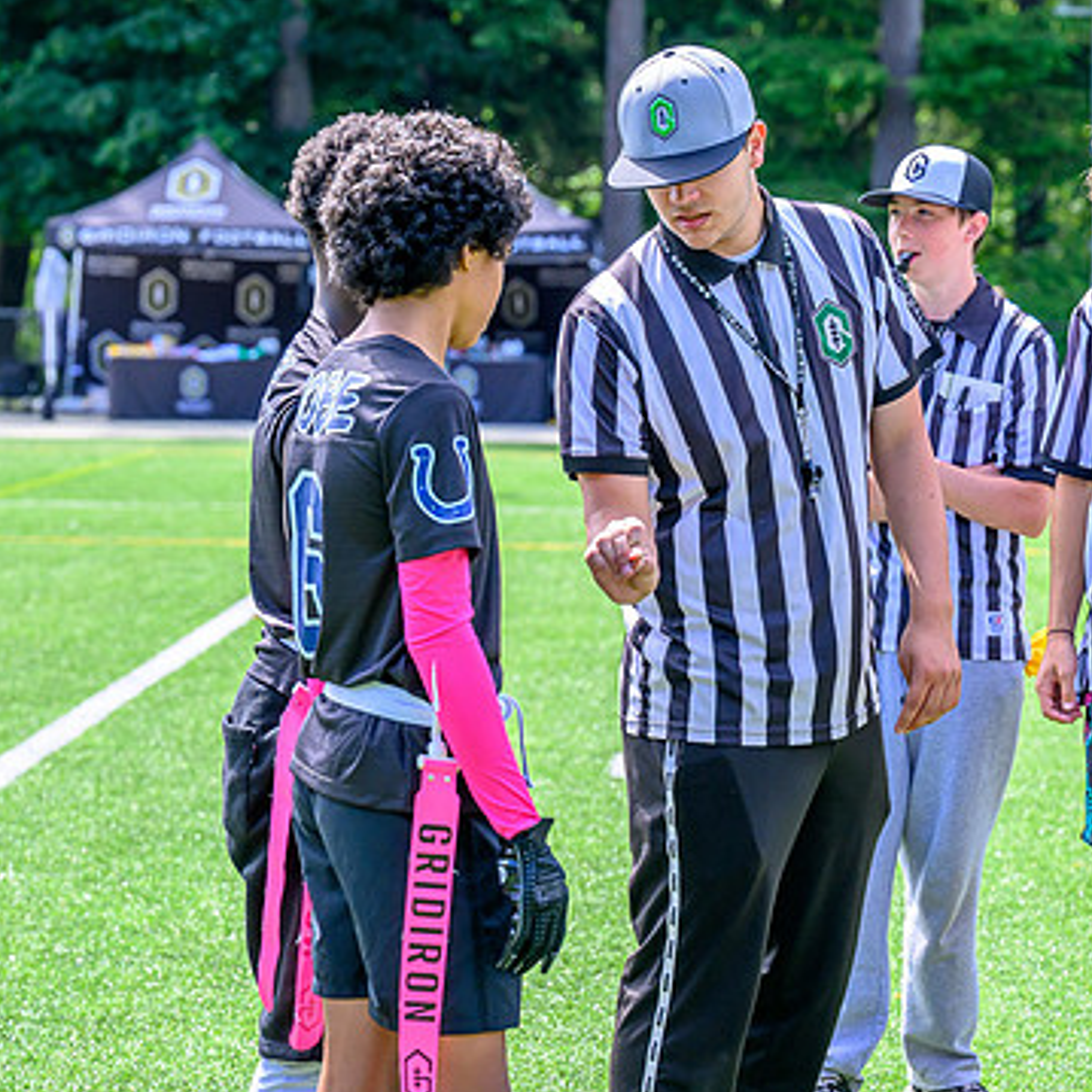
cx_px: 739
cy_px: 528
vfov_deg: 14.7
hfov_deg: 14.6
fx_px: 4247
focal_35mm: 119
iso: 560
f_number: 4
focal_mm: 70
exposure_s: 1/2000
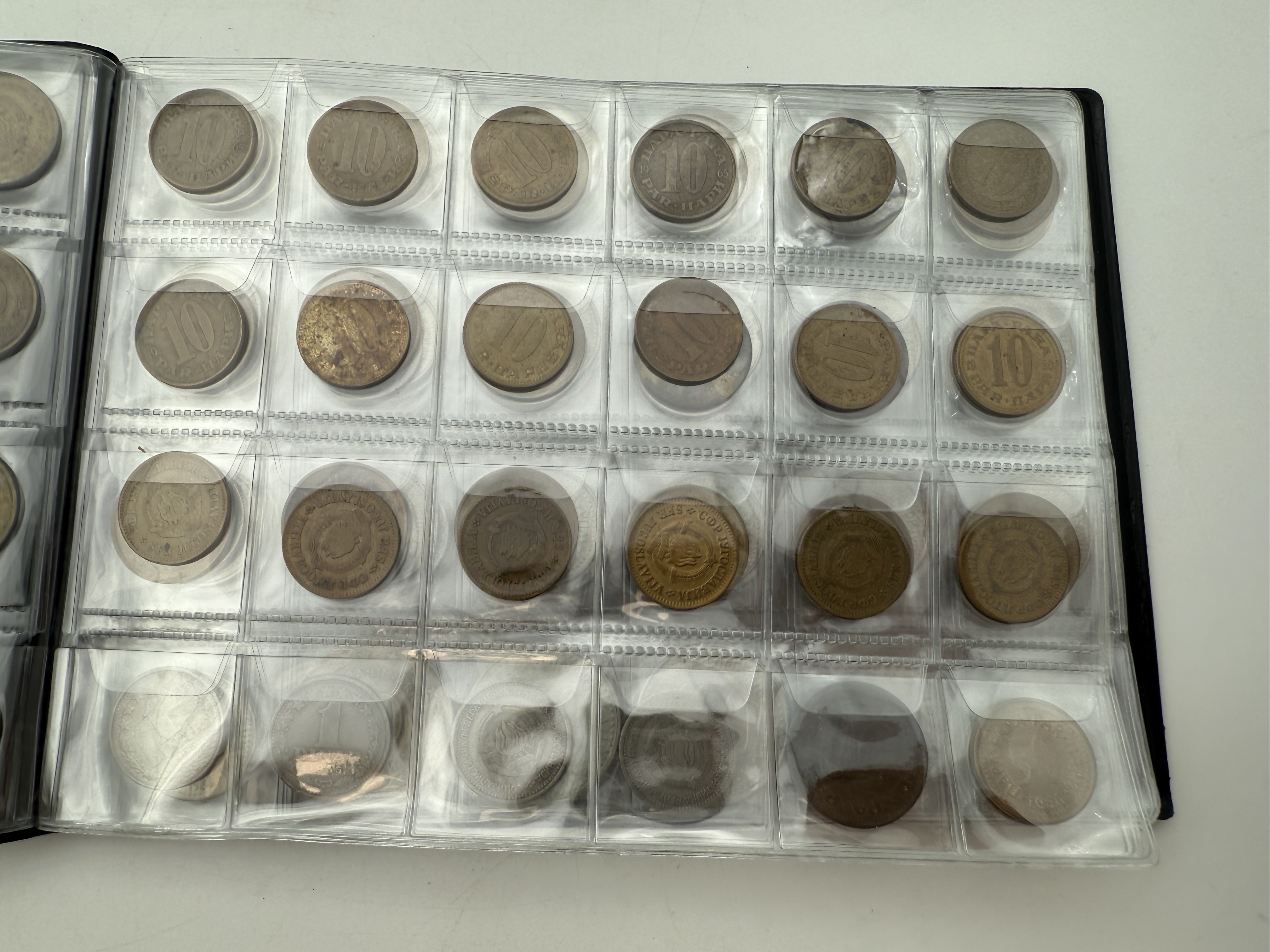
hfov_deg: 71.6
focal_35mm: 24
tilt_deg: -82.1
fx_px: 881
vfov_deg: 56.8
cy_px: 476
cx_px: 635
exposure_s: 1/254
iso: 40
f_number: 2.2
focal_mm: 2.22
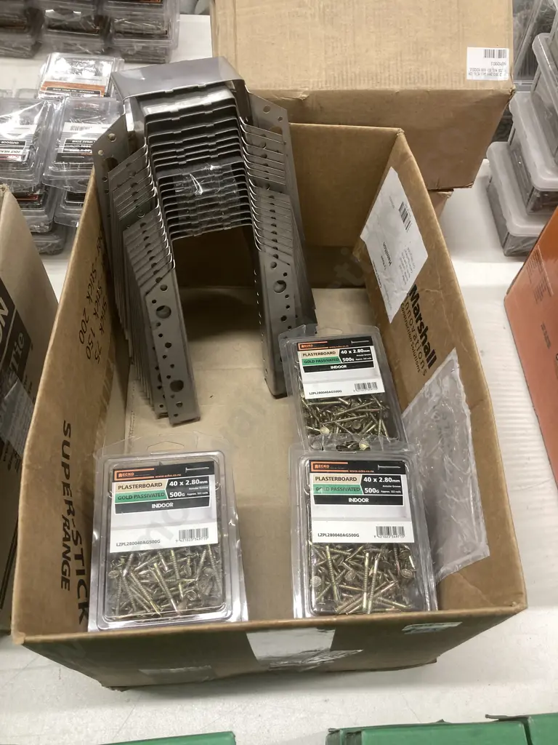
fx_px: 602
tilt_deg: -58.0
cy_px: 372
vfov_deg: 63.4
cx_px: 279
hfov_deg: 49.7
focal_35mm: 28
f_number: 1.8
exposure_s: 1/50
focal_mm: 3.99
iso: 100
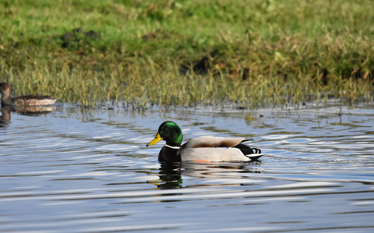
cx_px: 161
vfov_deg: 1.4
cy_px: 114
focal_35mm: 957
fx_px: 9754
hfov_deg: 2.2
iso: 1600
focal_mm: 500
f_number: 8
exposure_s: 1/4000
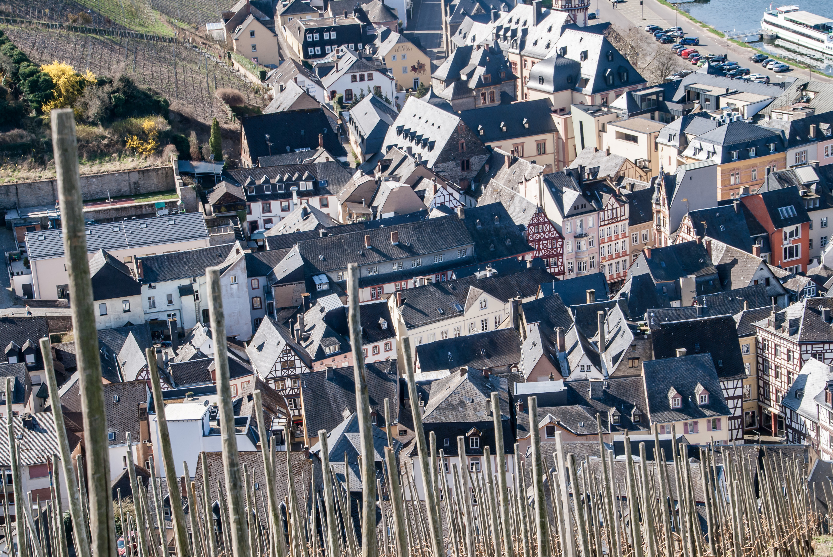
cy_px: 278
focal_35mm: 90
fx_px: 2085
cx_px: 416
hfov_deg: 22.6
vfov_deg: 15.2
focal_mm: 60
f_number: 9
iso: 100
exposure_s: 1/125
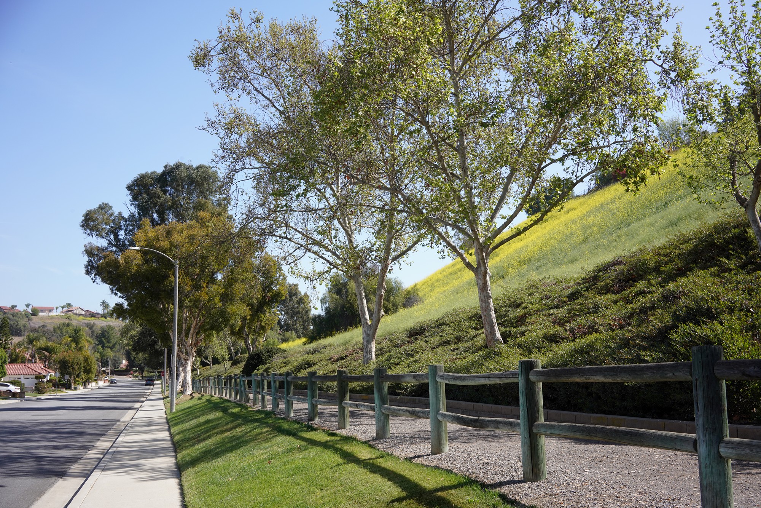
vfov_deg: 37.9
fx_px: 740
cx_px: 380
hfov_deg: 54.4
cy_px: 254
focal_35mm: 35
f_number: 14
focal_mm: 35
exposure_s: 1/160
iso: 400
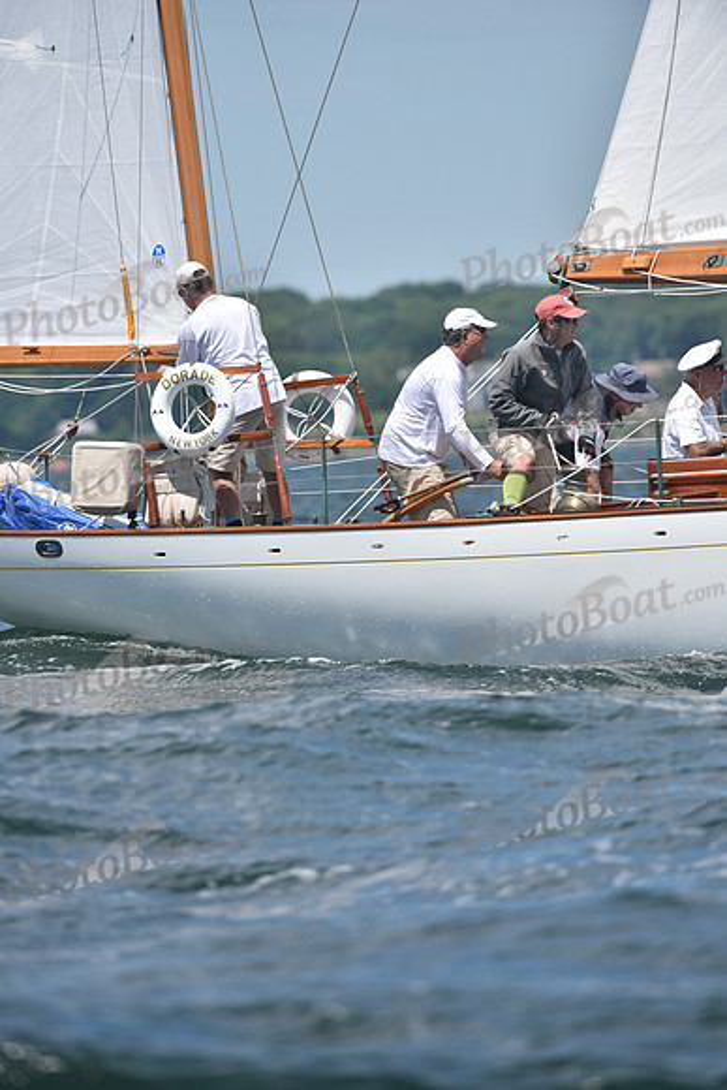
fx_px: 12108
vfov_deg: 5.2
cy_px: 545
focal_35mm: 400
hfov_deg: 3.4
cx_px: 364
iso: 250
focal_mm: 400
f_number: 5.6
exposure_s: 1/1600
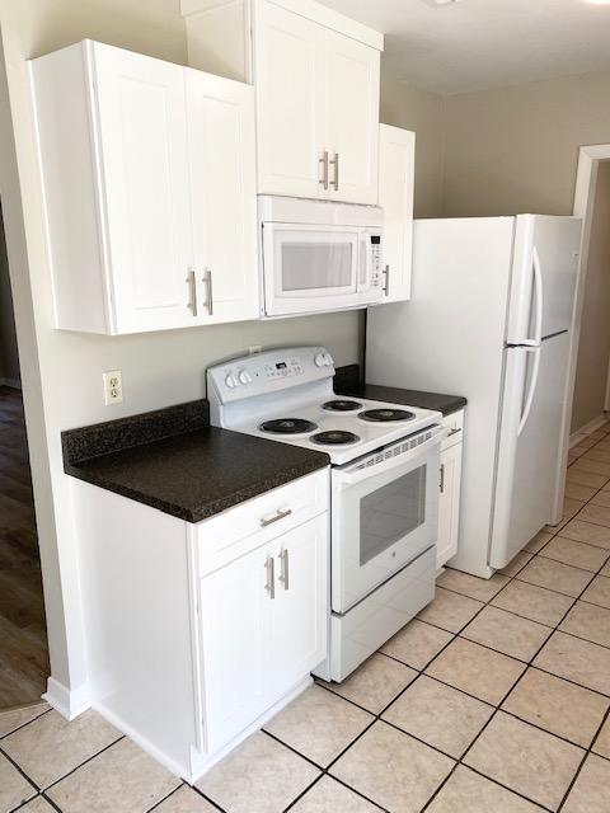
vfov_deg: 67.3
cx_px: 305
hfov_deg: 53.1
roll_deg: +0.2
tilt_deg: -13.0
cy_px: 406
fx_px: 611
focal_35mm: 26
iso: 40
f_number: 1.8
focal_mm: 4.25
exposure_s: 1/120
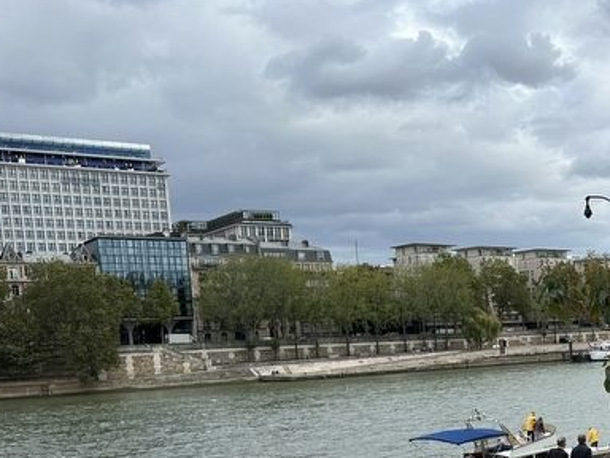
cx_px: 612
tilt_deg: -6.6
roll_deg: +2.2
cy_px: 418
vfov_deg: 27.9
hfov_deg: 34.7
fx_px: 881
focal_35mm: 50
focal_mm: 6.86
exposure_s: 1/2809
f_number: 1.78
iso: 80
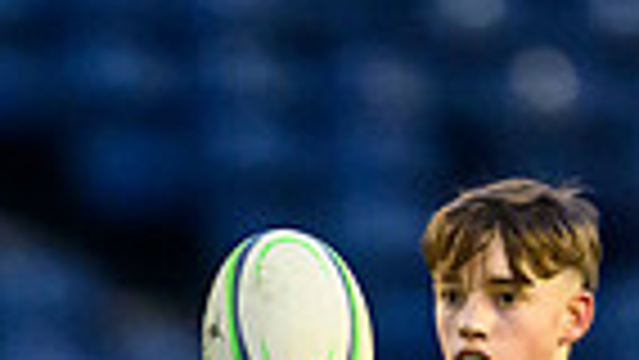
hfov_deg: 0.6
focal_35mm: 3433
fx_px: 58190
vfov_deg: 0.4
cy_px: 889
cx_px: -79
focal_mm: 560
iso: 8000
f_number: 4
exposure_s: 1/1000
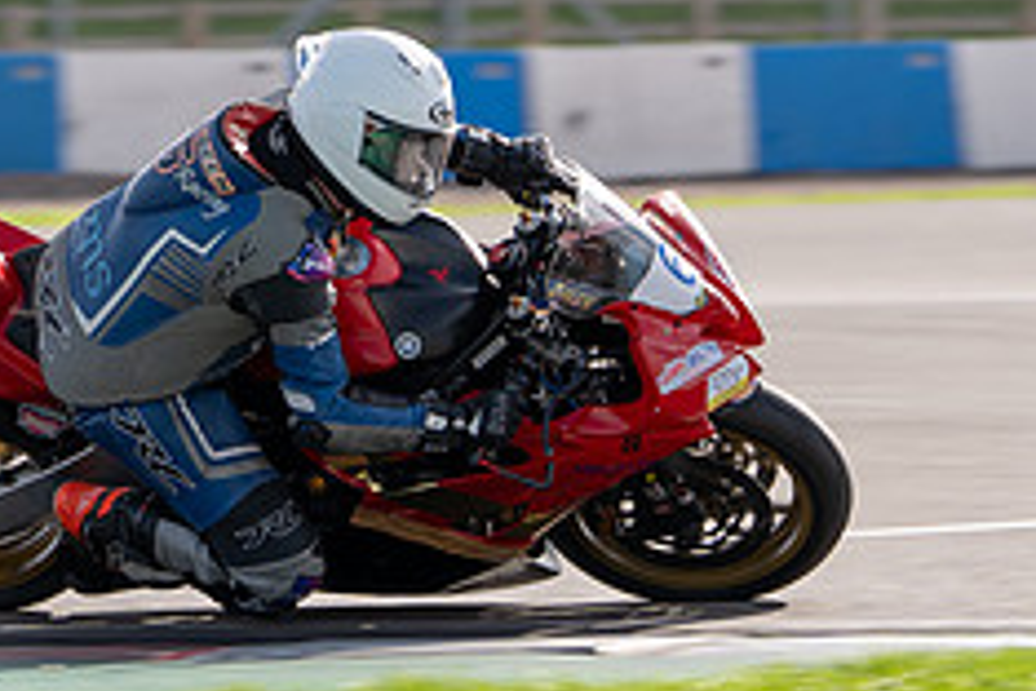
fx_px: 13496
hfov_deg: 4.4
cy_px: 301
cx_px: 352
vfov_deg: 2.9
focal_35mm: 469
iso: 125
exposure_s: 1/500
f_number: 5.6
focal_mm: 171
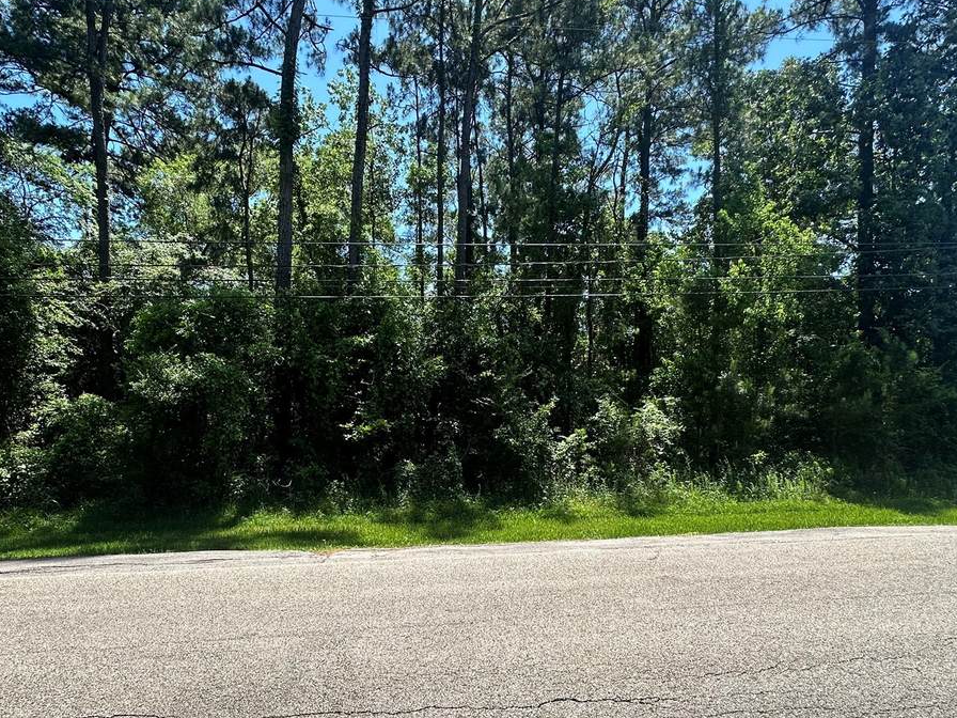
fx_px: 553
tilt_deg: +1.0
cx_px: 437
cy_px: 428
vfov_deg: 65.4
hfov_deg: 81.6
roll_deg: +0.0
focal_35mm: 20
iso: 40
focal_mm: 2.22
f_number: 2.2
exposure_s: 1/801
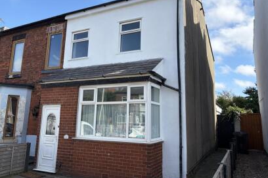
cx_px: 138
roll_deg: -1.4
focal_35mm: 28
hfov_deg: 65.5
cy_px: 80
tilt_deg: +10.5
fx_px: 208
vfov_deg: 46.3
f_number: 1.6
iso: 50
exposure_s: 1/2283
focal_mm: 5.96
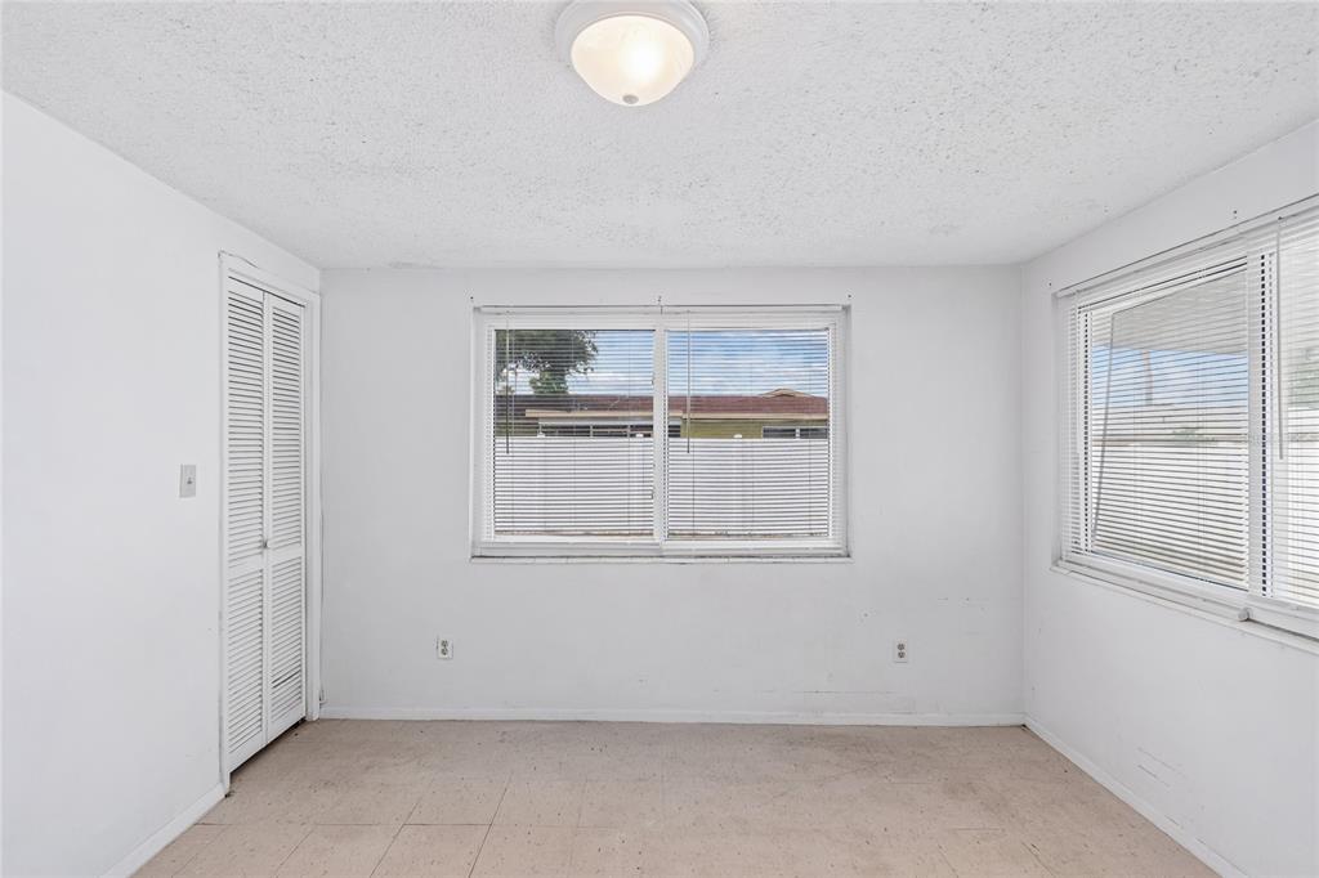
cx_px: 660
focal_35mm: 16
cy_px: 439
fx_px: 586
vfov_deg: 73.7
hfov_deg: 96.8
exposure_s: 1/8
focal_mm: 11
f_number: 7.1
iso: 100
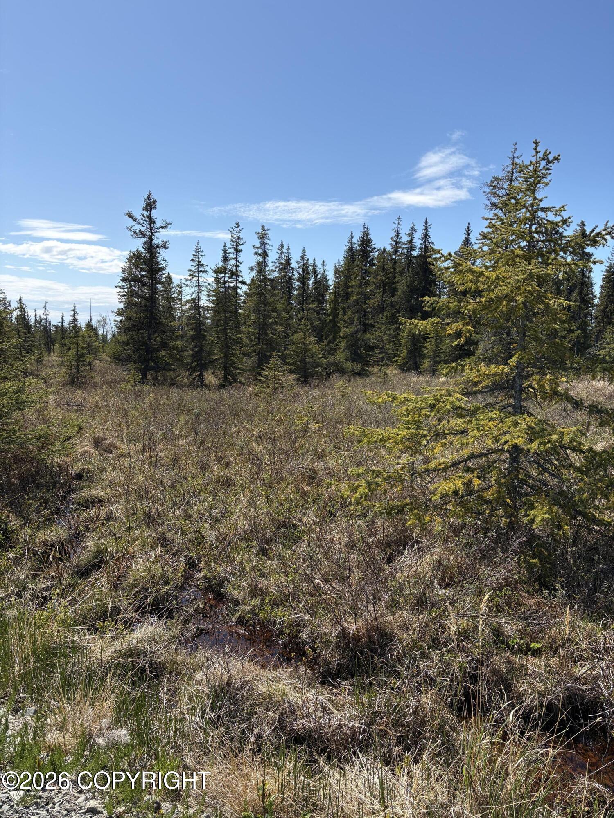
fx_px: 615
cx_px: 307
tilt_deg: -6.4
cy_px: 409
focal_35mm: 26
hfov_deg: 53.1
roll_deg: -0.7
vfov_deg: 67.3
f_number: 1.6
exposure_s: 1/3279
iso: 50
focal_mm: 5.96
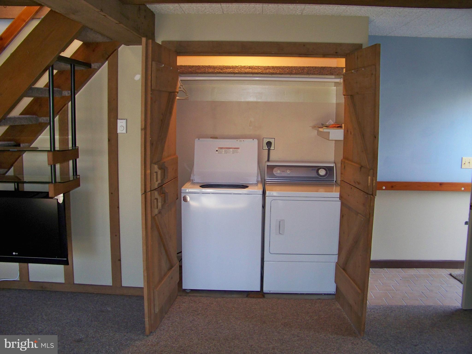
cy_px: 177
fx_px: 450
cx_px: 236
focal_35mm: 33
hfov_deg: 55.4
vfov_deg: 42.9
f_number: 2.8
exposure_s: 1/30
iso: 200
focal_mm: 5.85
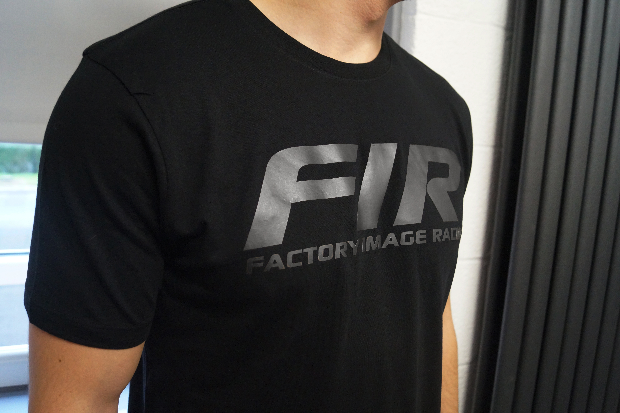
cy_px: 206
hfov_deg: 62.0
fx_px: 516
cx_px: 310
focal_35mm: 30
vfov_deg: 43.6
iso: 3200
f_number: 3.5
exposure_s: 1/160
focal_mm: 20
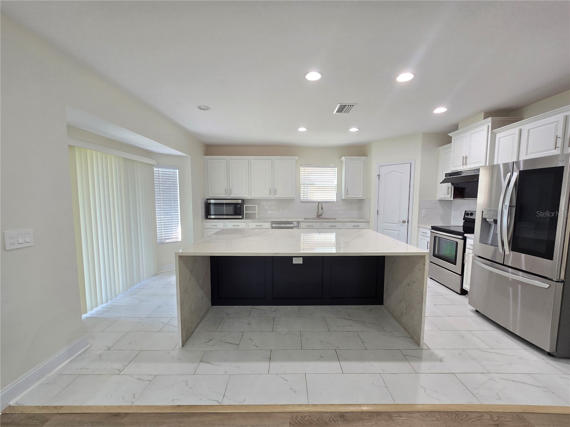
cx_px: 285
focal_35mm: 13
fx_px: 214
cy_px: 214
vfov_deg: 89.9
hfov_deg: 106.2
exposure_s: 1/60
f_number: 2.2
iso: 100
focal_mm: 2.2
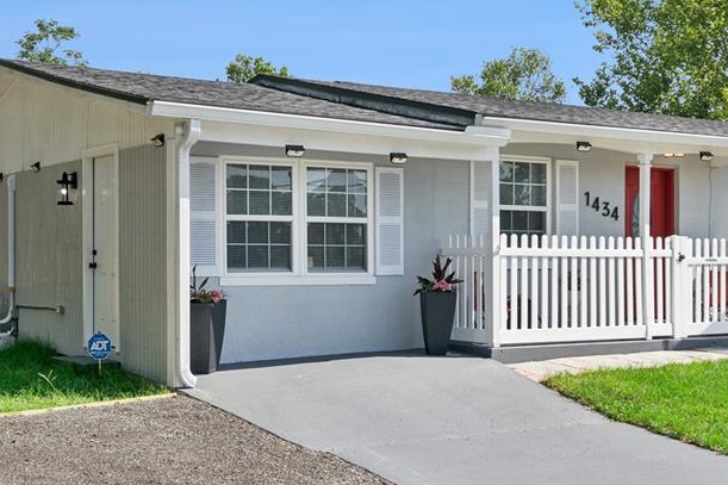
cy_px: 271
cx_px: 459
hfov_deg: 34.9
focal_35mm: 57
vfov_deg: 23.8
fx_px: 1152
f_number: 9
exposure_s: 1/800
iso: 400
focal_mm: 34
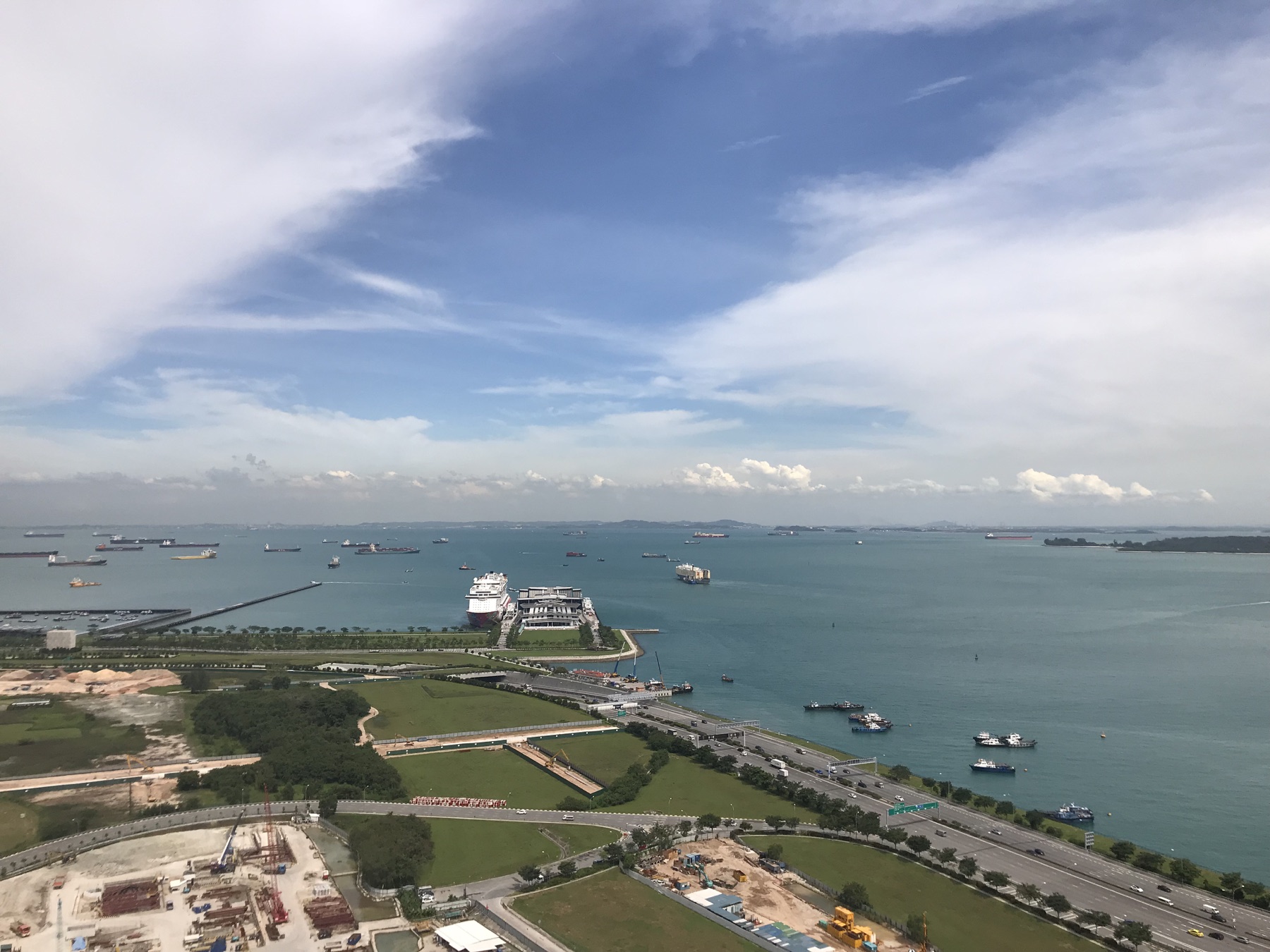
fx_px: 1027
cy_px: 476
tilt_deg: +2.9
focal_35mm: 28
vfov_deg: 49.7
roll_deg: +0.5
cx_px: 635
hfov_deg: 63.4
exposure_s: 1/4566
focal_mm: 3.99
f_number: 1.8
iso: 20
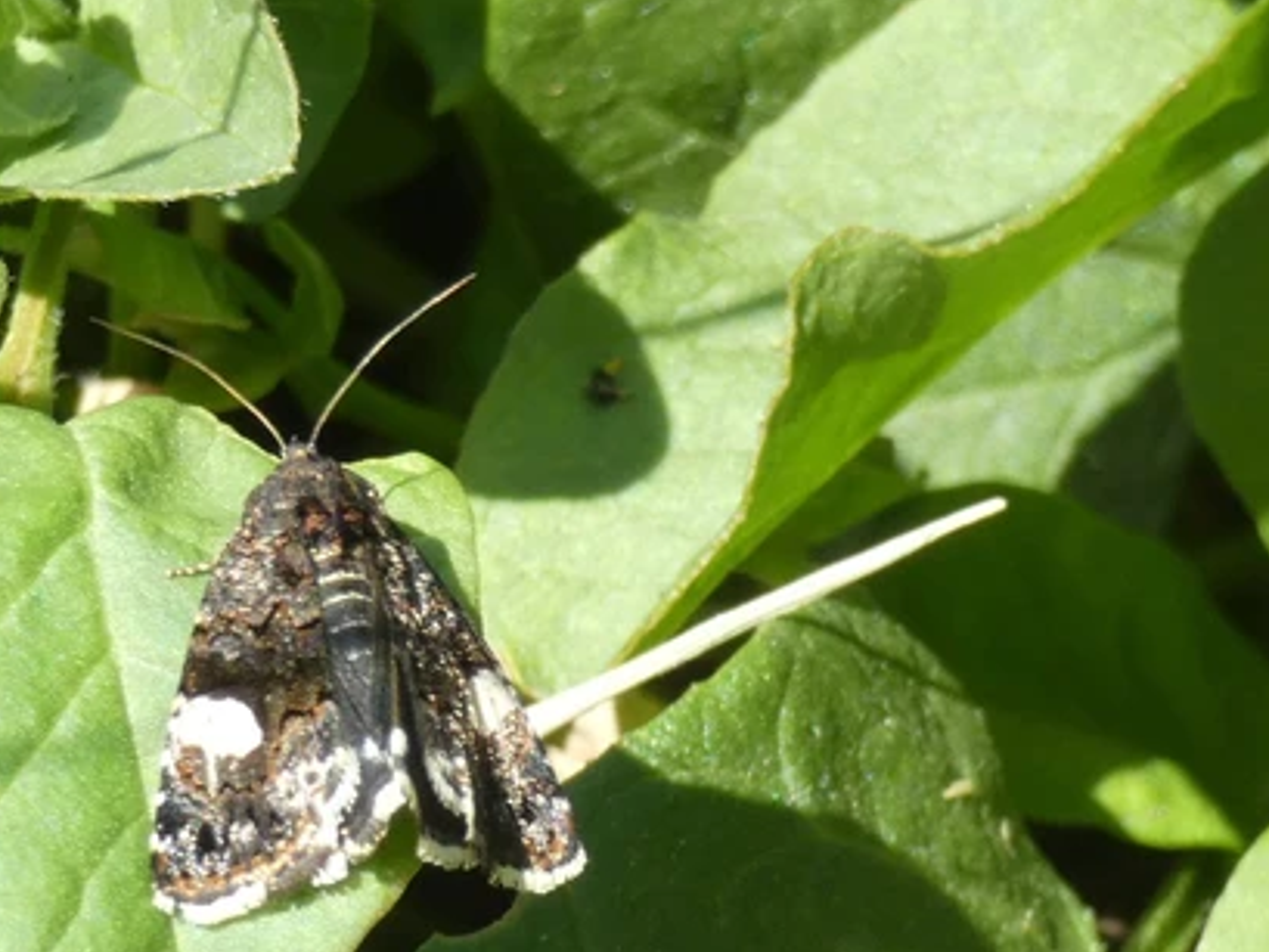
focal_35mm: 211
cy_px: 661
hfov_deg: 9.4
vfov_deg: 7.0
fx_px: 7737
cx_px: 375
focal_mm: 24.2
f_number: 5.3
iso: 100
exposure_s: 1/80
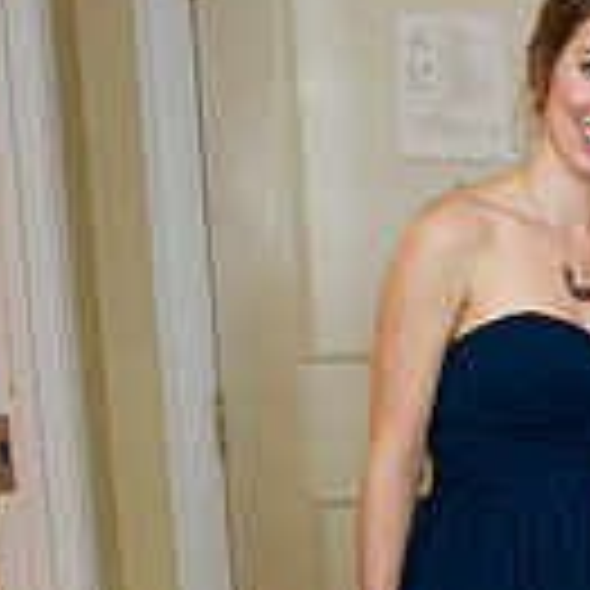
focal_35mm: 90
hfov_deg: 16.0
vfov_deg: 18.5
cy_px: 662
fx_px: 1735
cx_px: 1099
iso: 640
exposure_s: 1/125
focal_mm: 24
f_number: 2.8
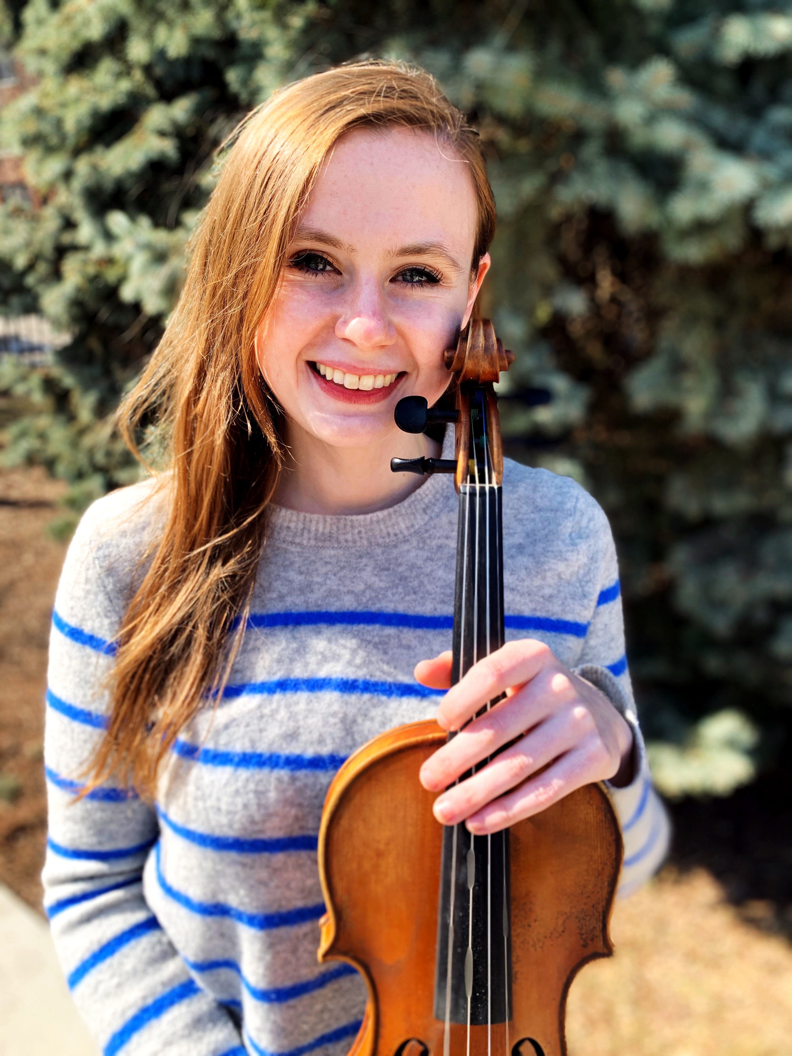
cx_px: 396
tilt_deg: -18.7
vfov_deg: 67.3
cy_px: 528
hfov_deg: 53.1
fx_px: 793
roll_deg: -1.0
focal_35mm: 26
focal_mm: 4.25
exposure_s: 1/711
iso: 25
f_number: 1.8
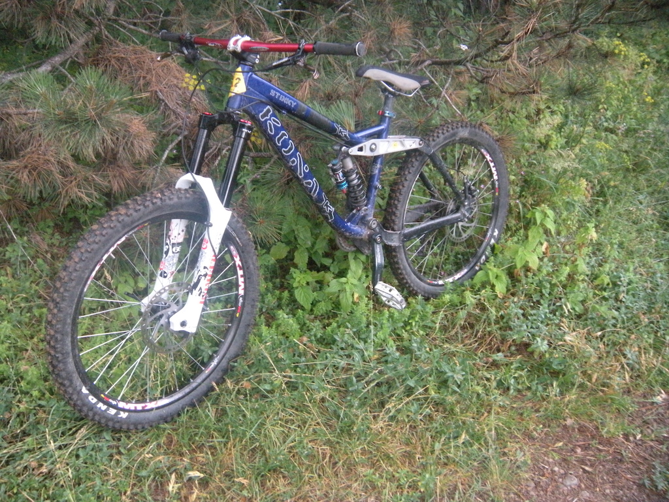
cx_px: 334
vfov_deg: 40.7
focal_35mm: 35
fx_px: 676
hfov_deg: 52.6
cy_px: 251
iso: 400
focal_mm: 5.9
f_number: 3.8
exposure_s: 1/49.1
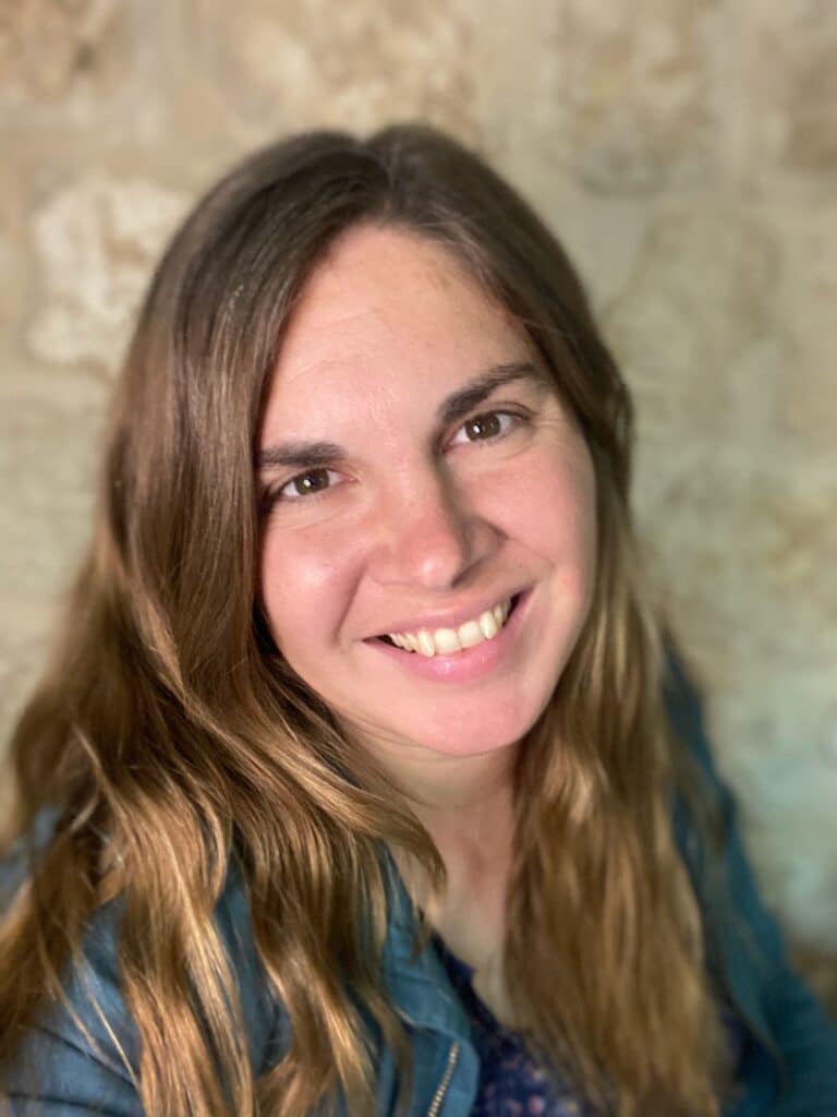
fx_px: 967
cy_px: 558
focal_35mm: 30
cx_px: 418
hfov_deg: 46.8
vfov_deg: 60.0
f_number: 2.2
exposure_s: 1/34
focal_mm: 2.71
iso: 400
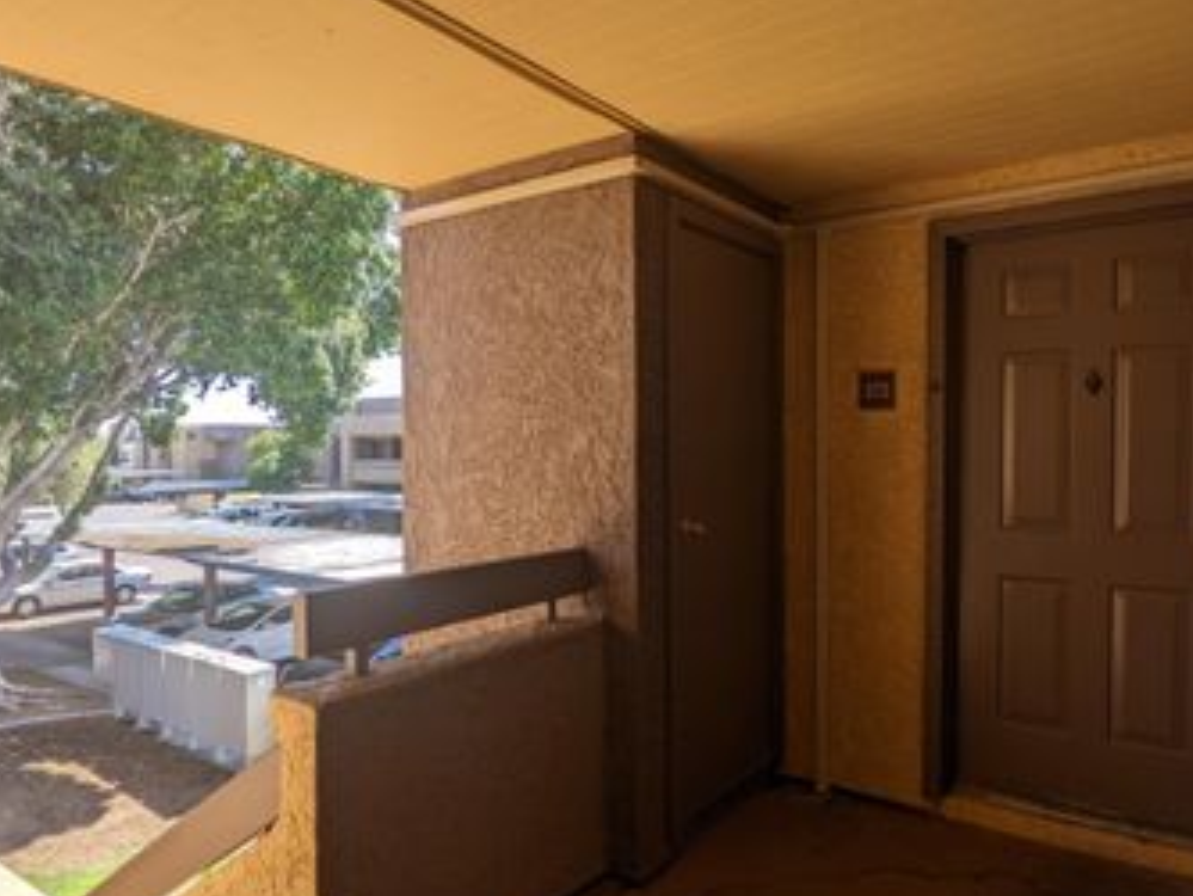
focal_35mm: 24
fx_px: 827
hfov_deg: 71.5
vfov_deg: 56.8
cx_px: 638
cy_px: 471
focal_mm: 2.22
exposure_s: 1/347
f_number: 2.2
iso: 28
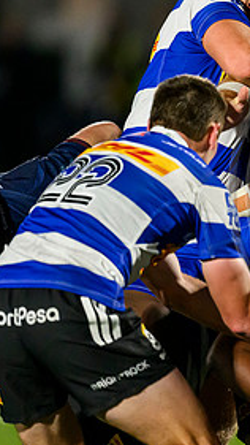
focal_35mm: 864
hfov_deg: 1.4
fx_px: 10185
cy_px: 192
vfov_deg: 2.5
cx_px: 391
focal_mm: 400
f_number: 2.8
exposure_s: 1/2500
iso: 8000
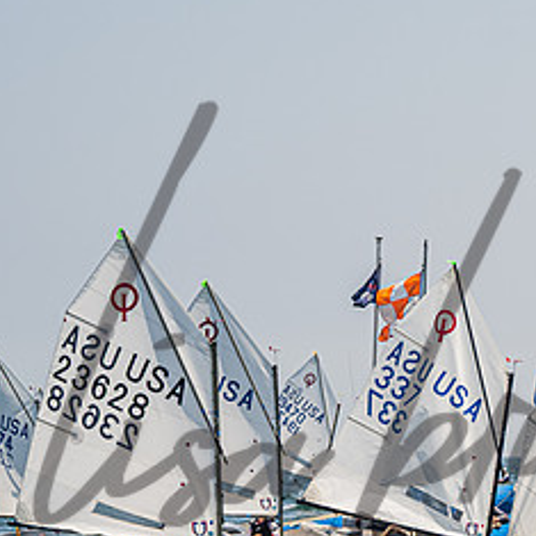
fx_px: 6009
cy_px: 366
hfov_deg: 5.1
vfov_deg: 5.1
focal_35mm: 343
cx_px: 781
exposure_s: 1/1000
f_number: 6.7
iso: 250
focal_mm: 120
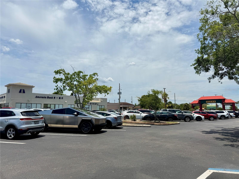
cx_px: 120
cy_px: 90
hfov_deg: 71.6
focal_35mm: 24
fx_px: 166
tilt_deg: +6.6
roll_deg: +0.1
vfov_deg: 56.8
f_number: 1.78
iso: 80
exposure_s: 1/7353
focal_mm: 6.76
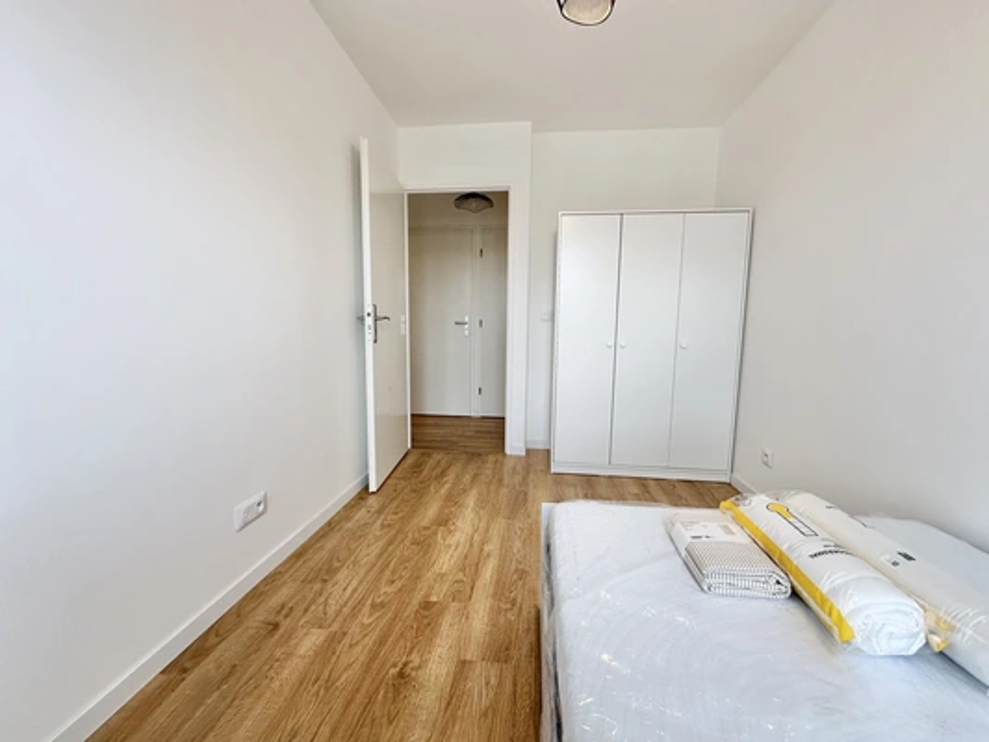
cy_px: 371
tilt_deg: -5.6
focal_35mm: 14
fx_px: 400
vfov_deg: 85.7
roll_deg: -0.9
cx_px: 494
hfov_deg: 102.1
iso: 160
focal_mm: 2.22
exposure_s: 1/100
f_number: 2.2
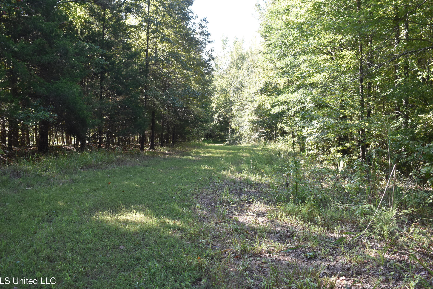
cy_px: 138
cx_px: 199
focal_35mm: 36
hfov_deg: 53.1
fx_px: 433
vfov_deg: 36.9
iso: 400
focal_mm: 22
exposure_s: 1/250
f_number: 5
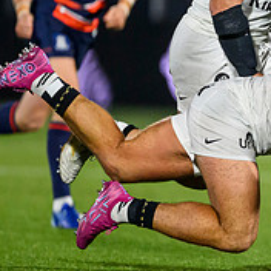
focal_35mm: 1417
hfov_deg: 1.2
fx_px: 12551
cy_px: 118
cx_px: 547
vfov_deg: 1.2
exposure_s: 1/1250
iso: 4000
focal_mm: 400
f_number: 2.8
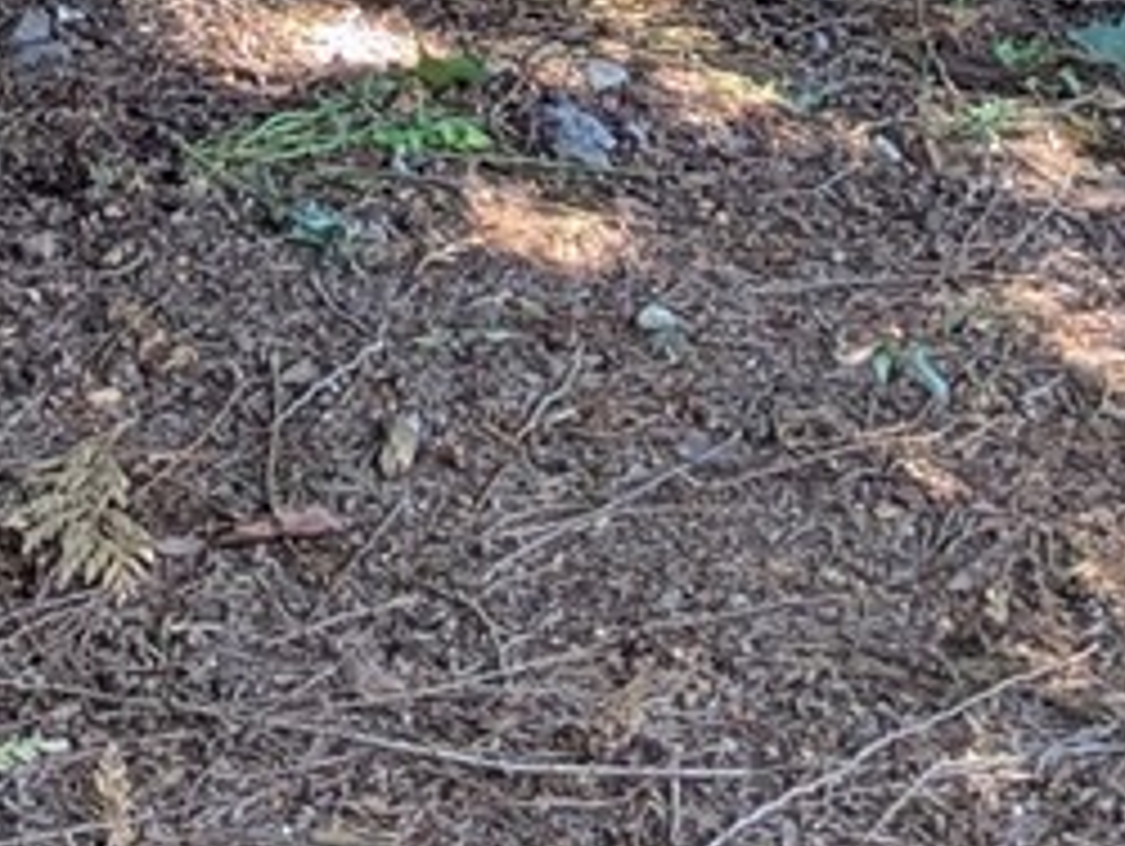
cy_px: -1226
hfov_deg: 12.9
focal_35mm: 153
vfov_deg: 8.8
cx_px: 837
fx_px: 4977
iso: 269
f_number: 1.85
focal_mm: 6.81
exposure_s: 1/252
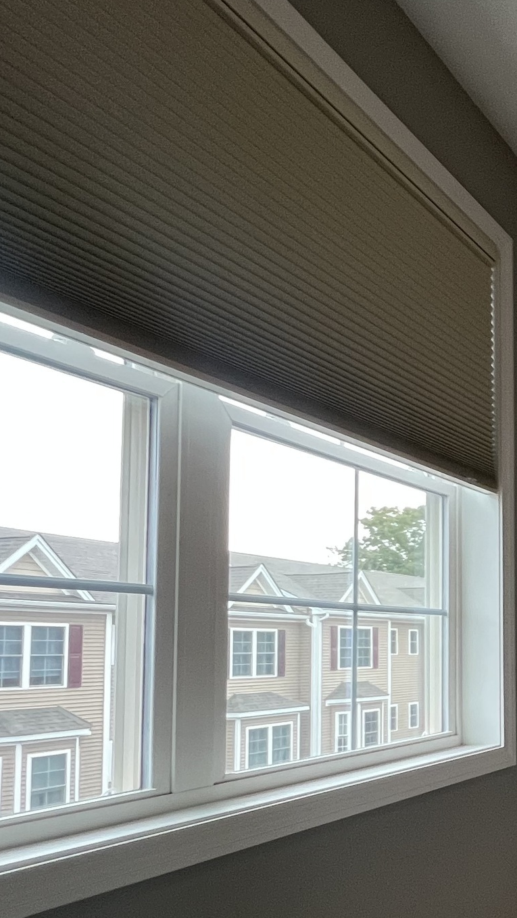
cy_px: 599
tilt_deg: +2.6
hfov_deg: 24.9
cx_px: 830
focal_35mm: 32
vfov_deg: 59.8
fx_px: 780
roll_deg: +2.7
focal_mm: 1.57
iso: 160
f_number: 1.8
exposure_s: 1/120
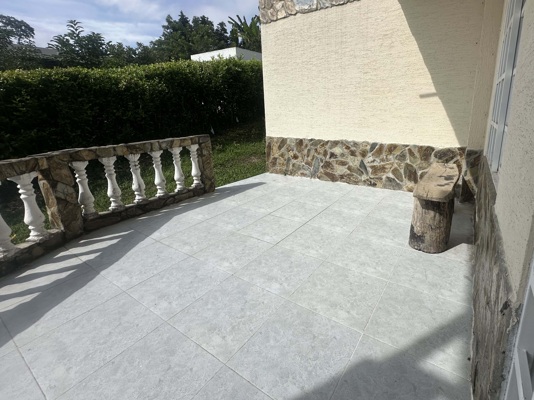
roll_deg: +0.5
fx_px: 262
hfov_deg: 90.4
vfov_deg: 74.2
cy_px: 169
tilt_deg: -13.0
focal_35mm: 17
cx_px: 308
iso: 50
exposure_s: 1/4000
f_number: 2.2
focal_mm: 2.22
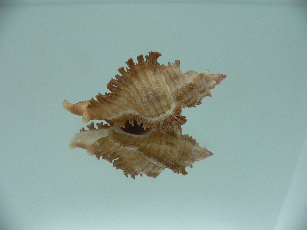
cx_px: 154
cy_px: 115
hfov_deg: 52.6
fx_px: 310
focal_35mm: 35
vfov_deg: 40.7
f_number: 2.8
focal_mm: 4.6
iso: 80
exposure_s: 1/60
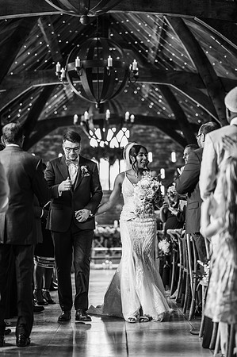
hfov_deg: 16.0
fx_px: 841
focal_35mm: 85
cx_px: 118
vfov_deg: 23.9
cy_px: 178
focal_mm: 85
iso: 1250
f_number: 2
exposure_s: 1/200
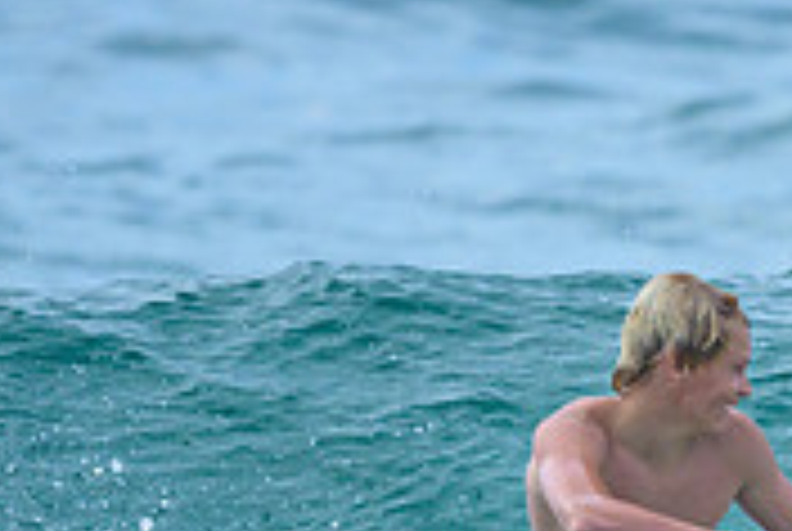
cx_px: 668
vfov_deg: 0.4
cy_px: 494
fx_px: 77834
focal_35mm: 3532
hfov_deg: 0.6
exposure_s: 1/3200
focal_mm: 800
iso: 450
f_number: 6.3
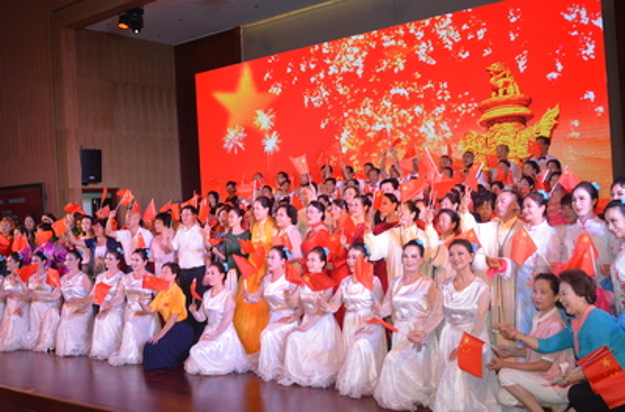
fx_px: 623
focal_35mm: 36
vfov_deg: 36.6
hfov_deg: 53.3
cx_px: 312
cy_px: 206
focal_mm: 24
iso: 280
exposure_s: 1/125
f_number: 3.5
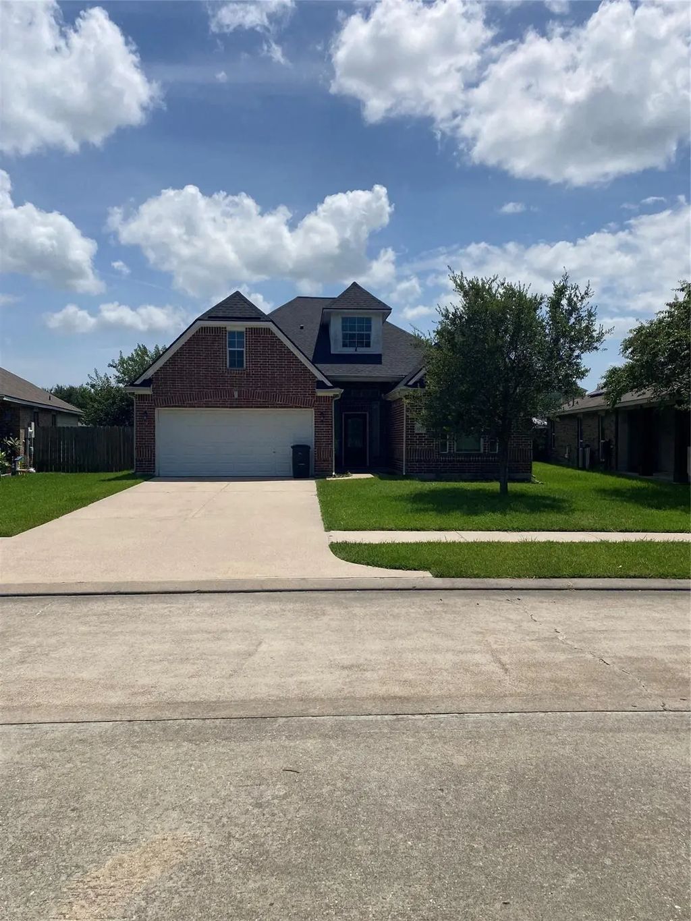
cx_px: 346
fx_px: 692
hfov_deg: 53.1
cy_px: 460
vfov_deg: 67.3
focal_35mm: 26
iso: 32
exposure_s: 1/6410
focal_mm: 4.25
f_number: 1.8
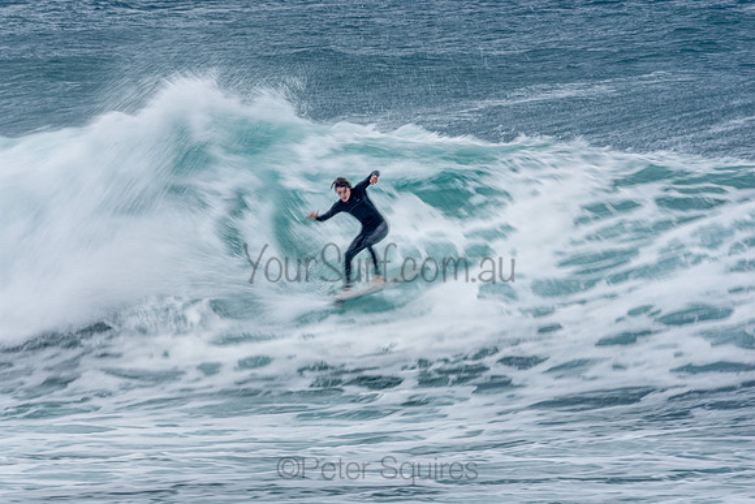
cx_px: 378
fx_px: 15103
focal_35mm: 720
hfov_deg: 2.9
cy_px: 252
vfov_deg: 1.9
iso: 100
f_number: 29
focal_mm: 480
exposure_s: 1/25
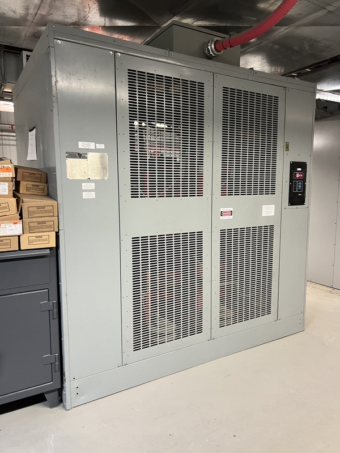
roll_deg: -0.5
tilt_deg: -8.0
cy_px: 226
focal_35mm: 26
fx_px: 340
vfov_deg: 67.3
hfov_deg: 53.1
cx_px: 170
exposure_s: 1/60
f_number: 1.5
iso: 320
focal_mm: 5.7
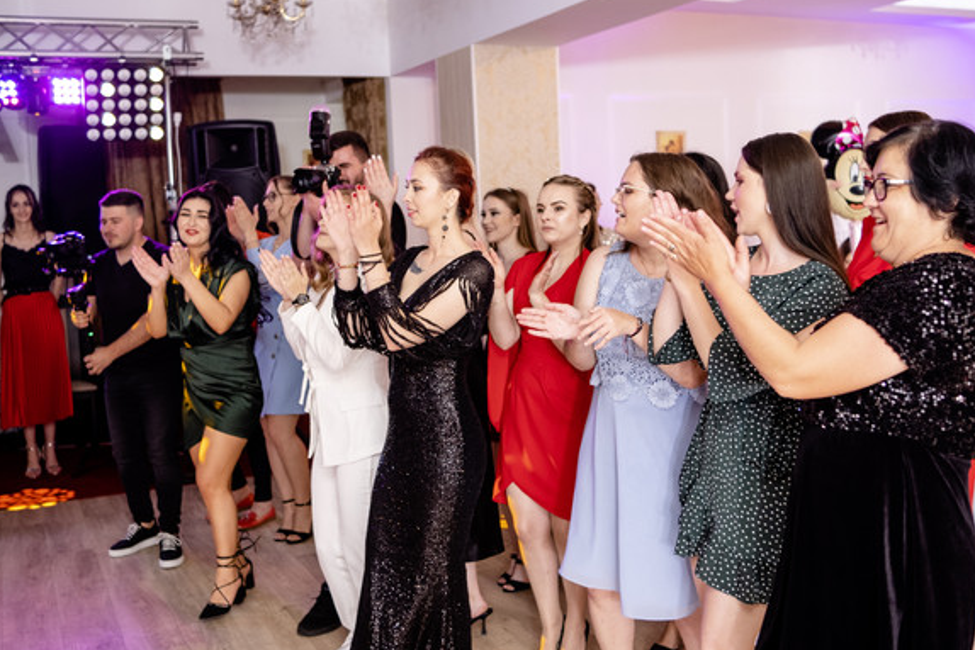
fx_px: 1056
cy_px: 298
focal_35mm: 39
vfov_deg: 34.2
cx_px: 479
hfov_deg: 49.5
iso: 1000
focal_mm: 23
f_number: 2
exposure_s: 1/200
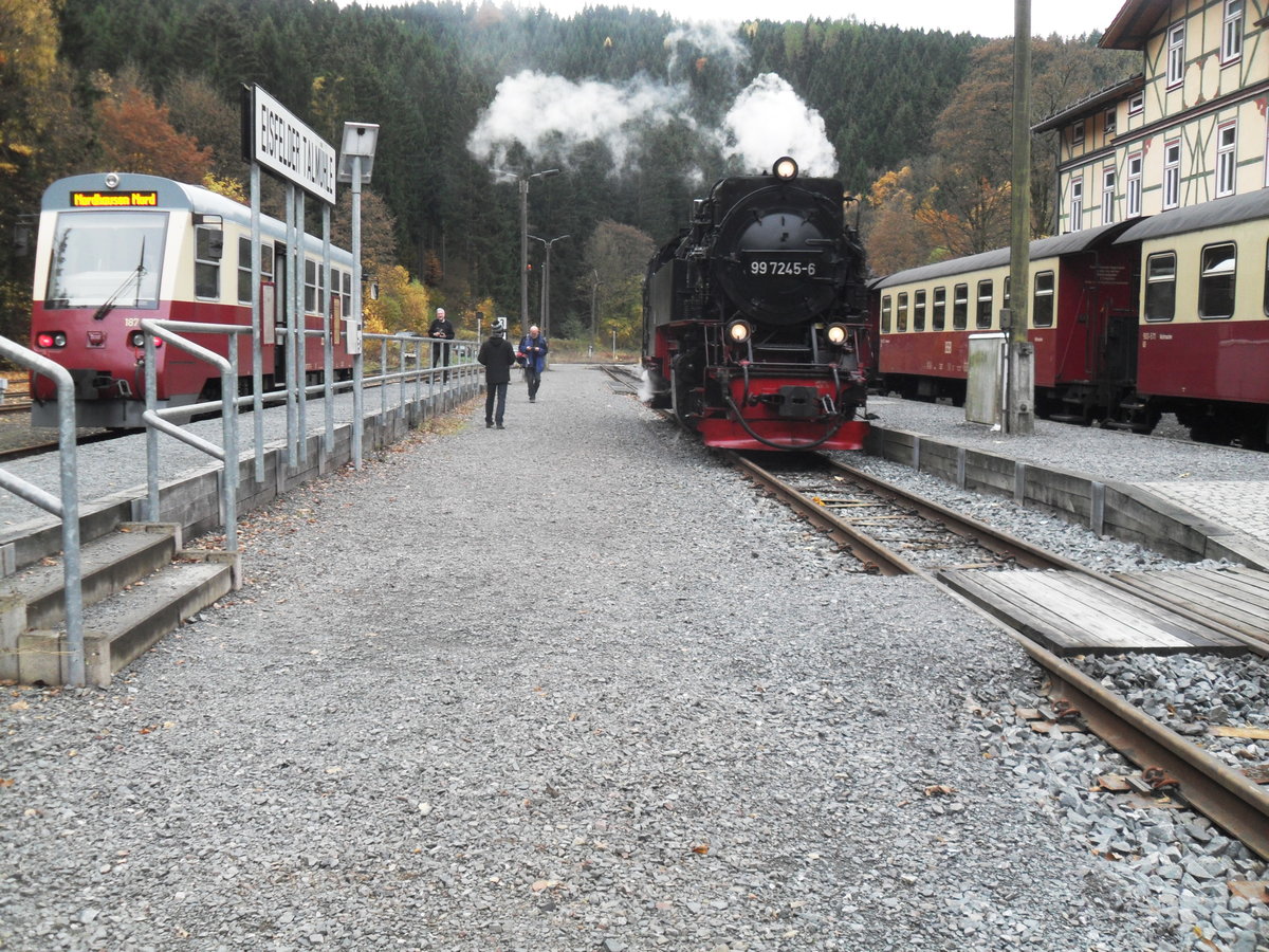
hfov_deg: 52.6
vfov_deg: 40.7
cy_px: 476
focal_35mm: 35
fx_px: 1283
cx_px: 634
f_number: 2.8
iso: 100
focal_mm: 6.2
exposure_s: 1/90
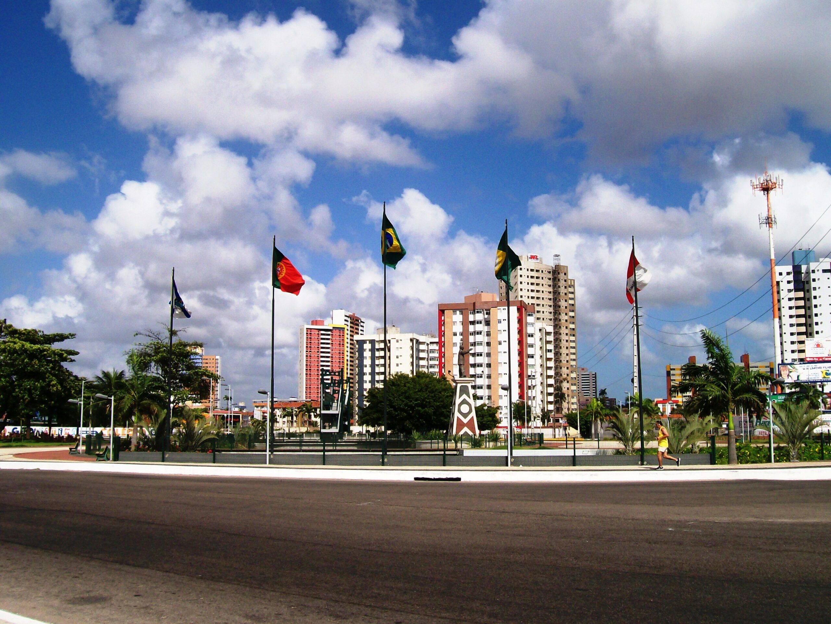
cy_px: 312
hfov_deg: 51.4
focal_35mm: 36
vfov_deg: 39.7
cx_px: 416
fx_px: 864
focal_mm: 6
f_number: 4.8
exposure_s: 1/1255
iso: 80
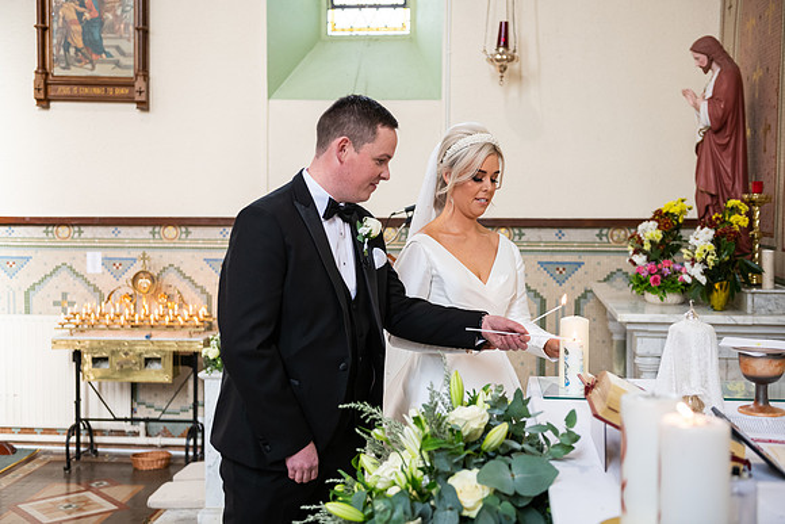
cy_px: 262
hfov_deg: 41.1
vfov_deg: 28.1
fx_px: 1047
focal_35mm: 48
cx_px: 392
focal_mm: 48
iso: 800
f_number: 3.5
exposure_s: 1/160
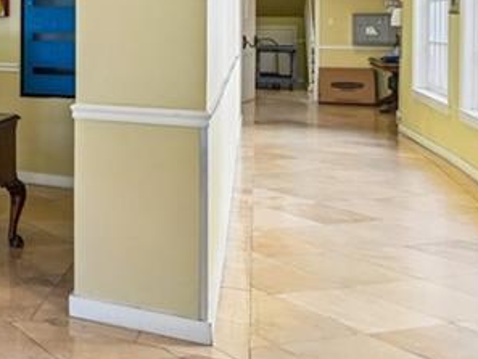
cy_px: 25
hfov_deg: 26.8
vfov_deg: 26.5
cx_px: -222
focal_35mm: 53
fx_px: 732
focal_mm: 16
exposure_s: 1/13
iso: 400
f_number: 11
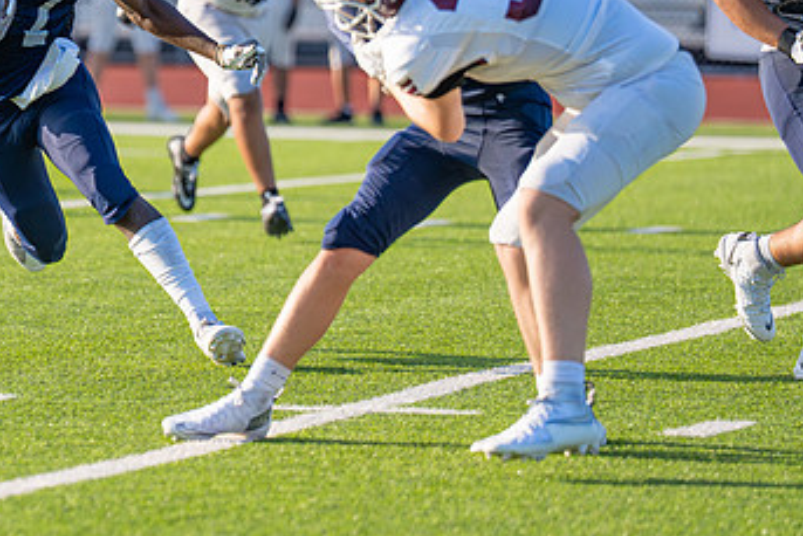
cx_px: -6
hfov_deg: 5.5
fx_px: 8390
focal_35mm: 376
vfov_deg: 3.7
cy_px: 122
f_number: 2.8
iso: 320
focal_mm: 167
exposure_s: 1/5000
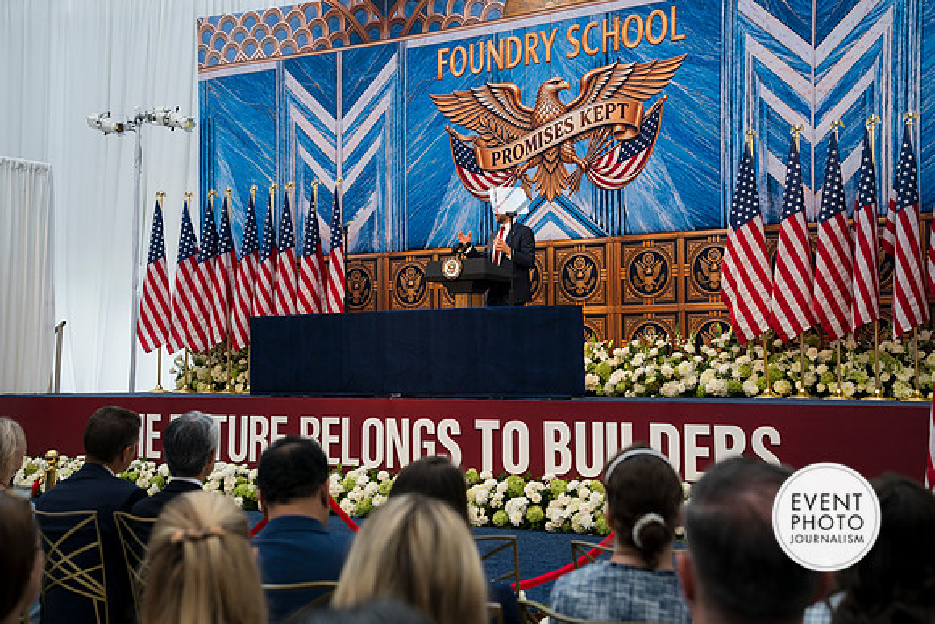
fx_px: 1195
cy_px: 312
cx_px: 468
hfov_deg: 42.7
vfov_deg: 29.3
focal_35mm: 46
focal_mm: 46
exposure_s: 1/160
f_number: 4
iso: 250
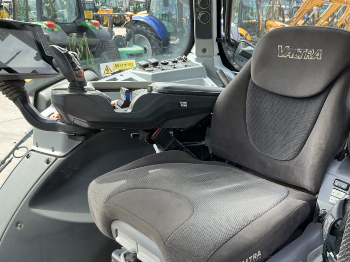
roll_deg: -1.6
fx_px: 394
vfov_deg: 36.6
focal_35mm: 39
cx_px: 235
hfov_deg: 47.1
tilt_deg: -21.9
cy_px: 166
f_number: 1.8
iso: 25
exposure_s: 1/122
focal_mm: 3
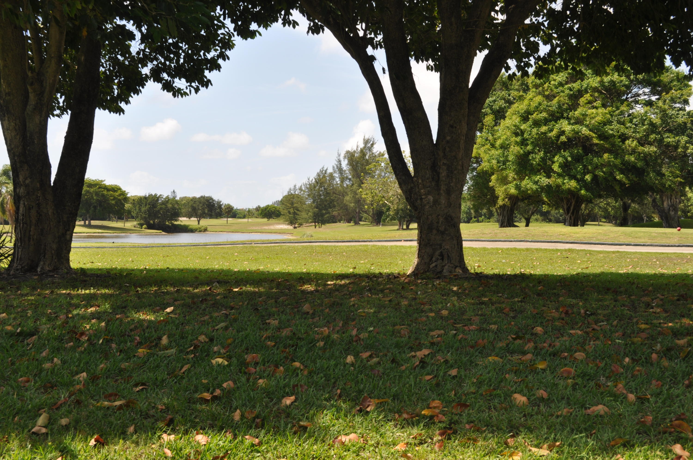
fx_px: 923
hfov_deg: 41.2
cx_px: 346
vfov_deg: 28.0
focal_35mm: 48
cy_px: 230
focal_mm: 32
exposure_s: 1/200
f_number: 10
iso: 200
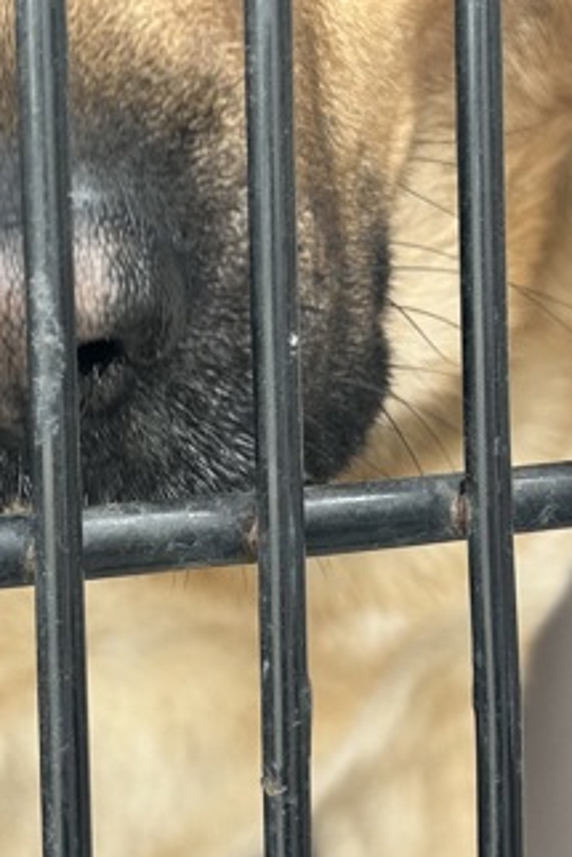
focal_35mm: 86
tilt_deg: -3.2
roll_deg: +3.7
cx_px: 122
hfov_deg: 15.8
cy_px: 370
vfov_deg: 23.6
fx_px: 2047
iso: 40
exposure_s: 1/170
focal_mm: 5.7
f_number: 1.5
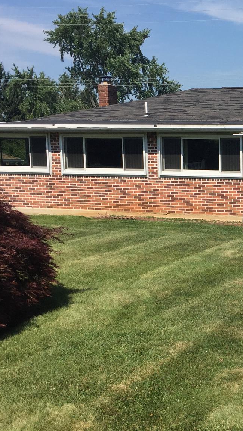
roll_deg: -2.8
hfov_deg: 20.2
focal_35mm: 56
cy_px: 241
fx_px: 641
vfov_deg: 37.2
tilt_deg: -6.7
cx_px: 284
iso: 32
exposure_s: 1/2825
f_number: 2.2
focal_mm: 4.15
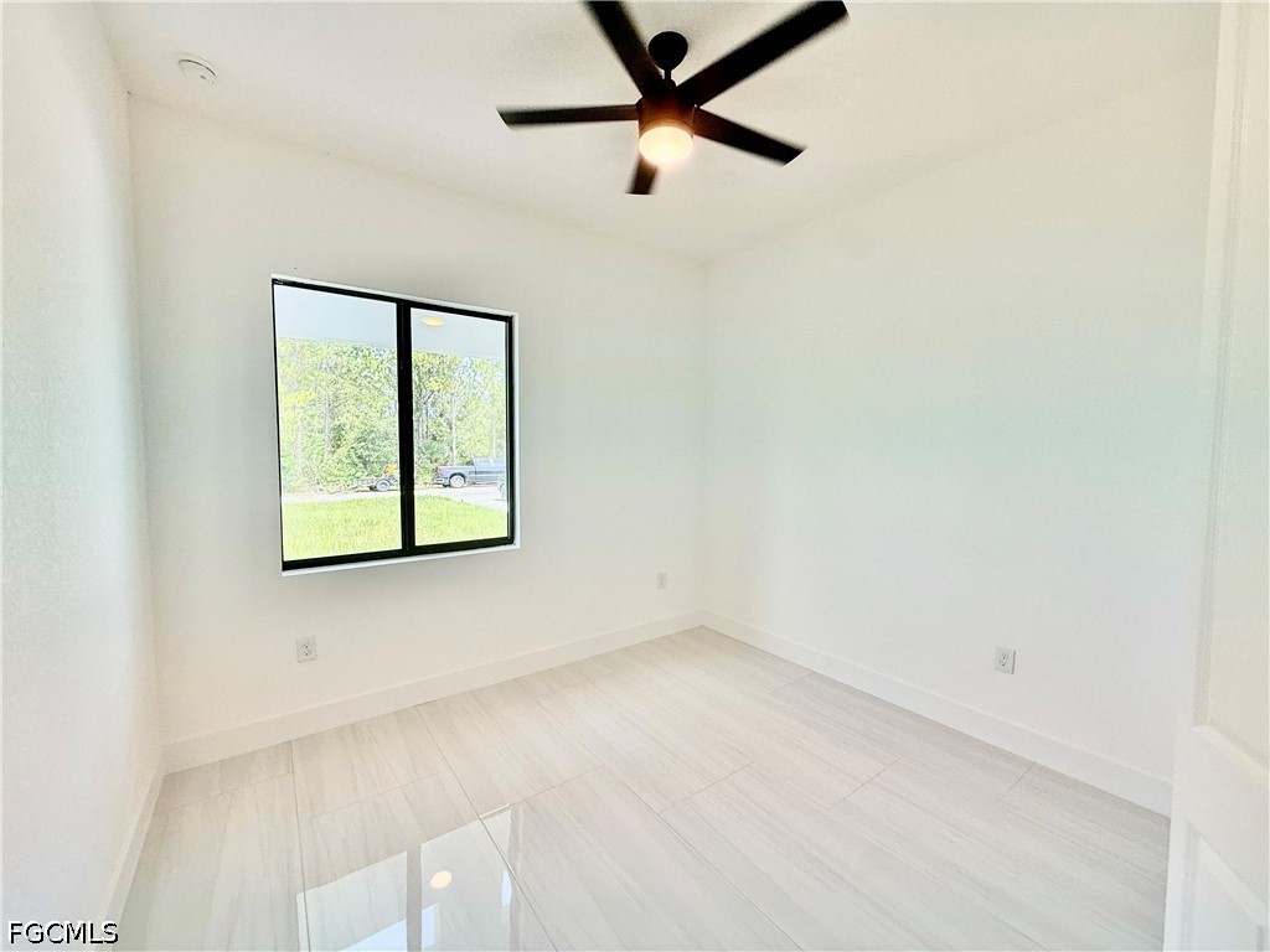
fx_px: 514
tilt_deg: -3.5
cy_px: 476
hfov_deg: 102.1
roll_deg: -0.9
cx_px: 635
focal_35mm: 14
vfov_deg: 85.7
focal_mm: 2.22
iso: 64
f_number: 2.2
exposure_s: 1/212
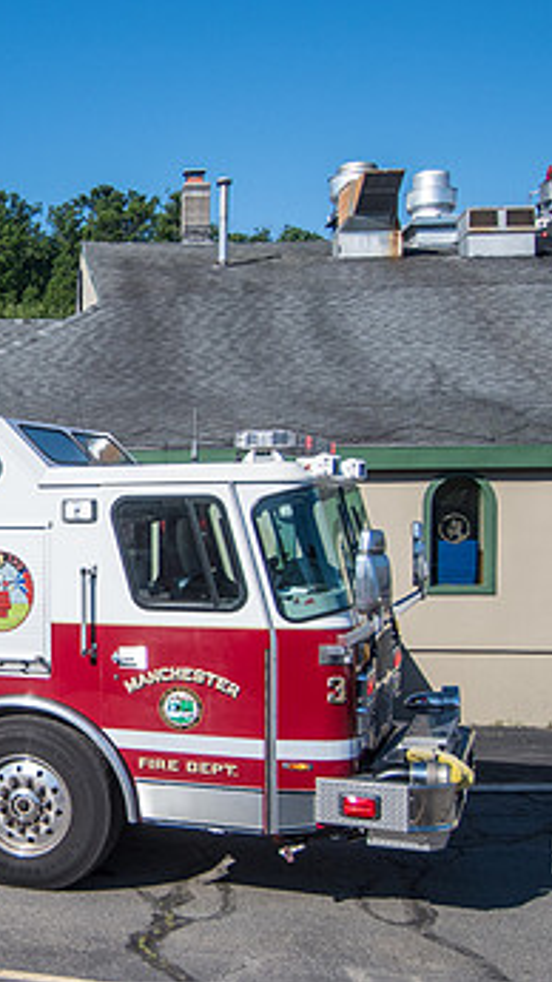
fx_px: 1822
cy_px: 552
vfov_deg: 30.1
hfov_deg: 16.5
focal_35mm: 70
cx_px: -119
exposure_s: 1/4000
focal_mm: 22
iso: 250
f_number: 4.5
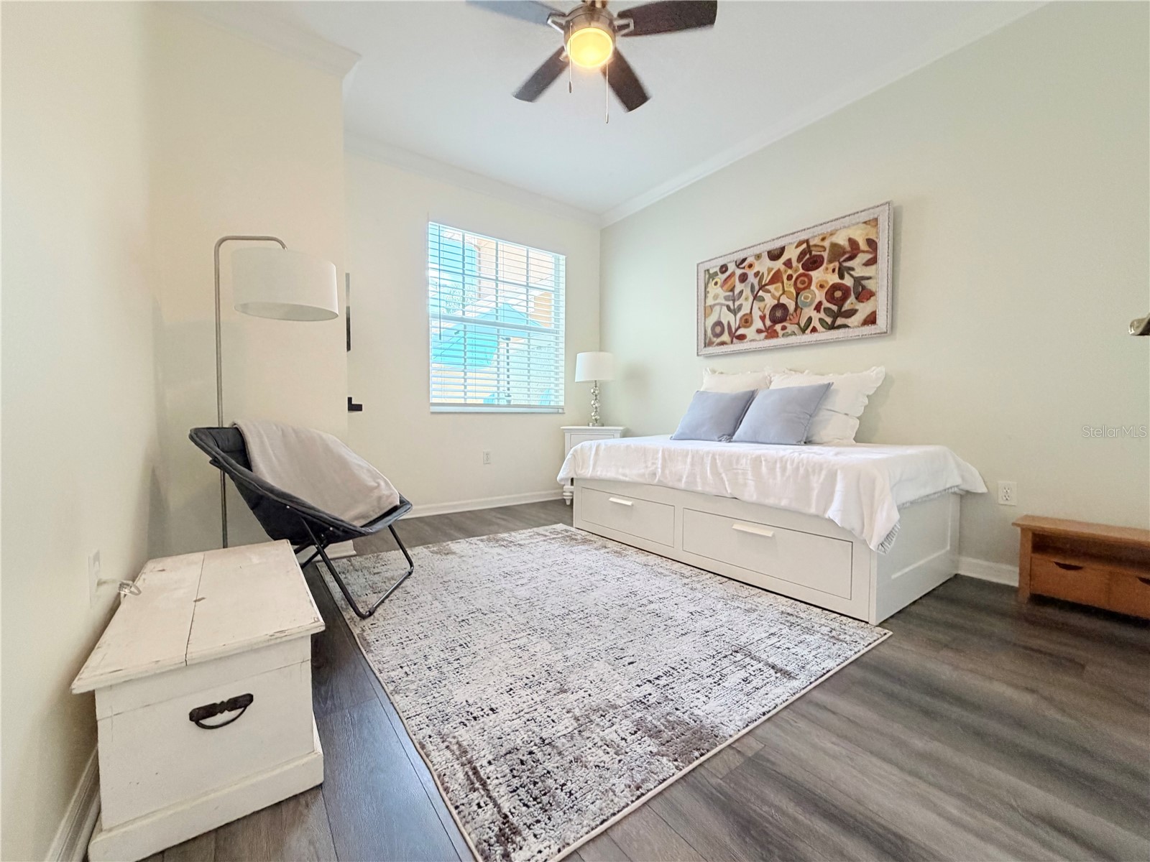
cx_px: 575
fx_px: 465
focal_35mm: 14
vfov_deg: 85.7
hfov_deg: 102.1
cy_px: 431
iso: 320
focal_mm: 2.22
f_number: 2.2
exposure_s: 1/120
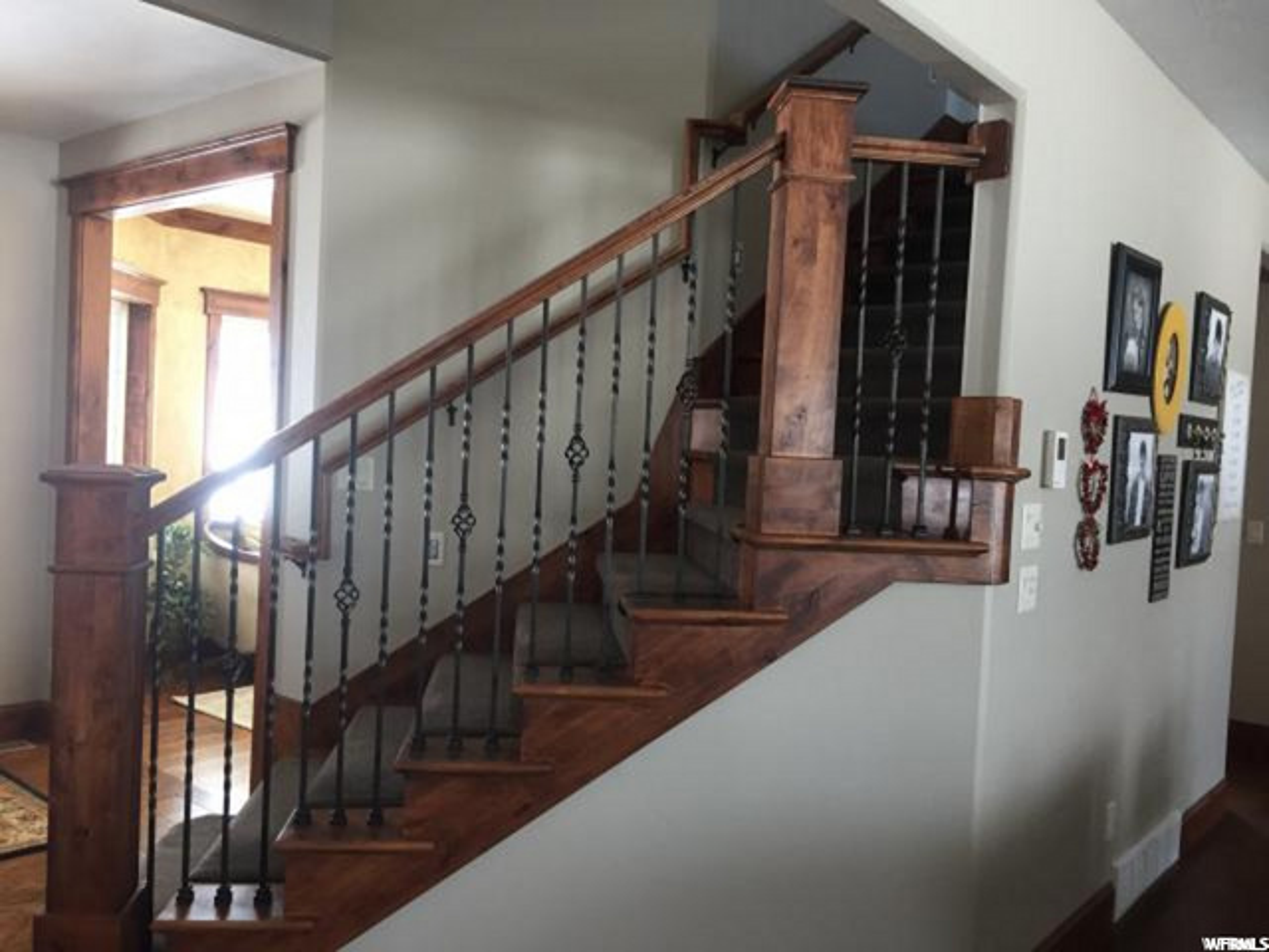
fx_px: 1063
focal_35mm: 29
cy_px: 476
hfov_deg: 61.7
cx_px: 634
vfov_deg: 48.2
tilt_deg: -1.9
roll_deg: -2.9
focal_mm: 4.15
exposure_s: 1/30
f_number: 2.2
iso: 50
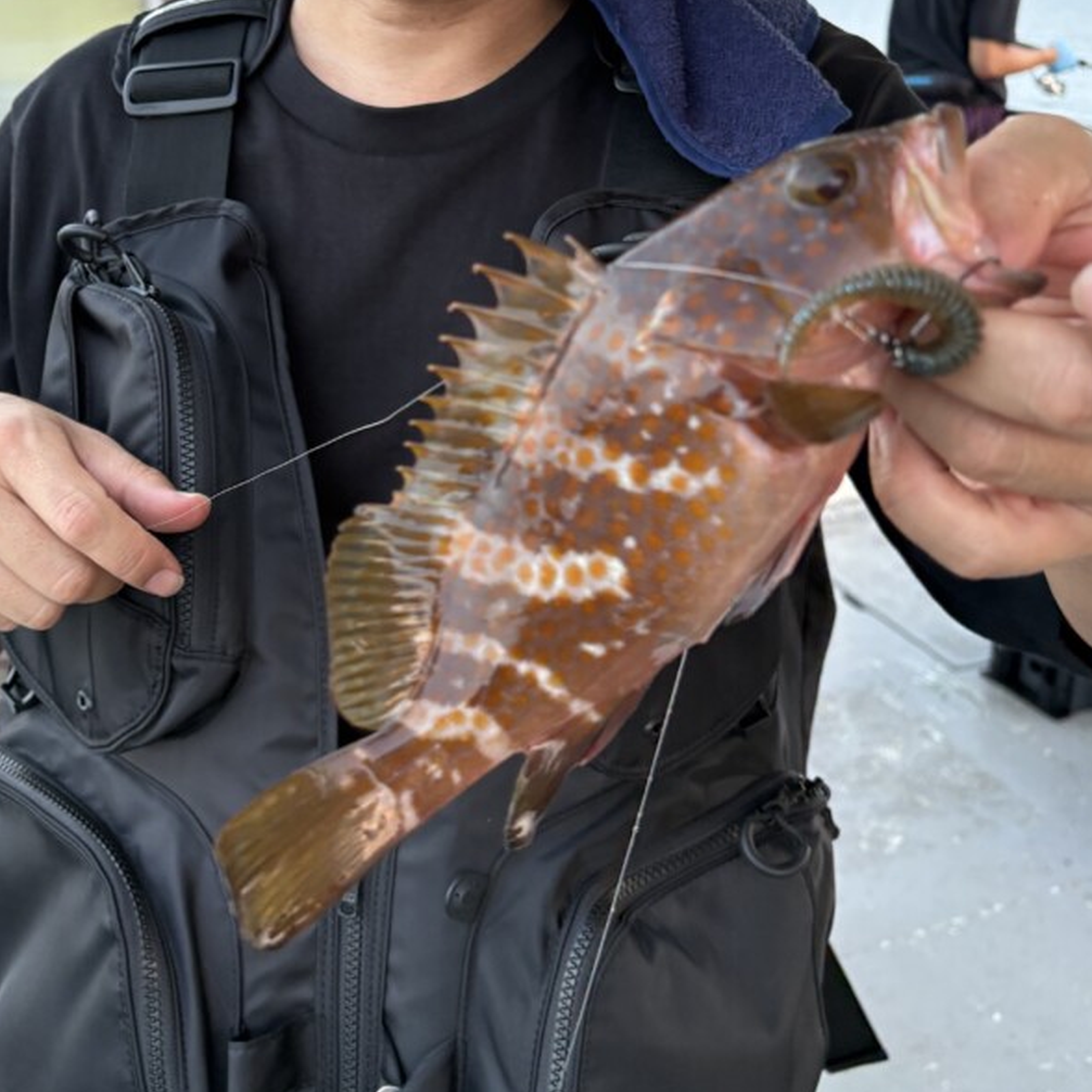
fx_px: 1392
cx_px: 501
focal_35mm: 39
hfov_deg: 42.8
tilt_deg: -12.5
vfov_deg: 42.0
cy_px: 323
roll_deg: +0.7
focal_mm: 5.96
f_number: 1.6
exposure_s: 1/60
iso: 160
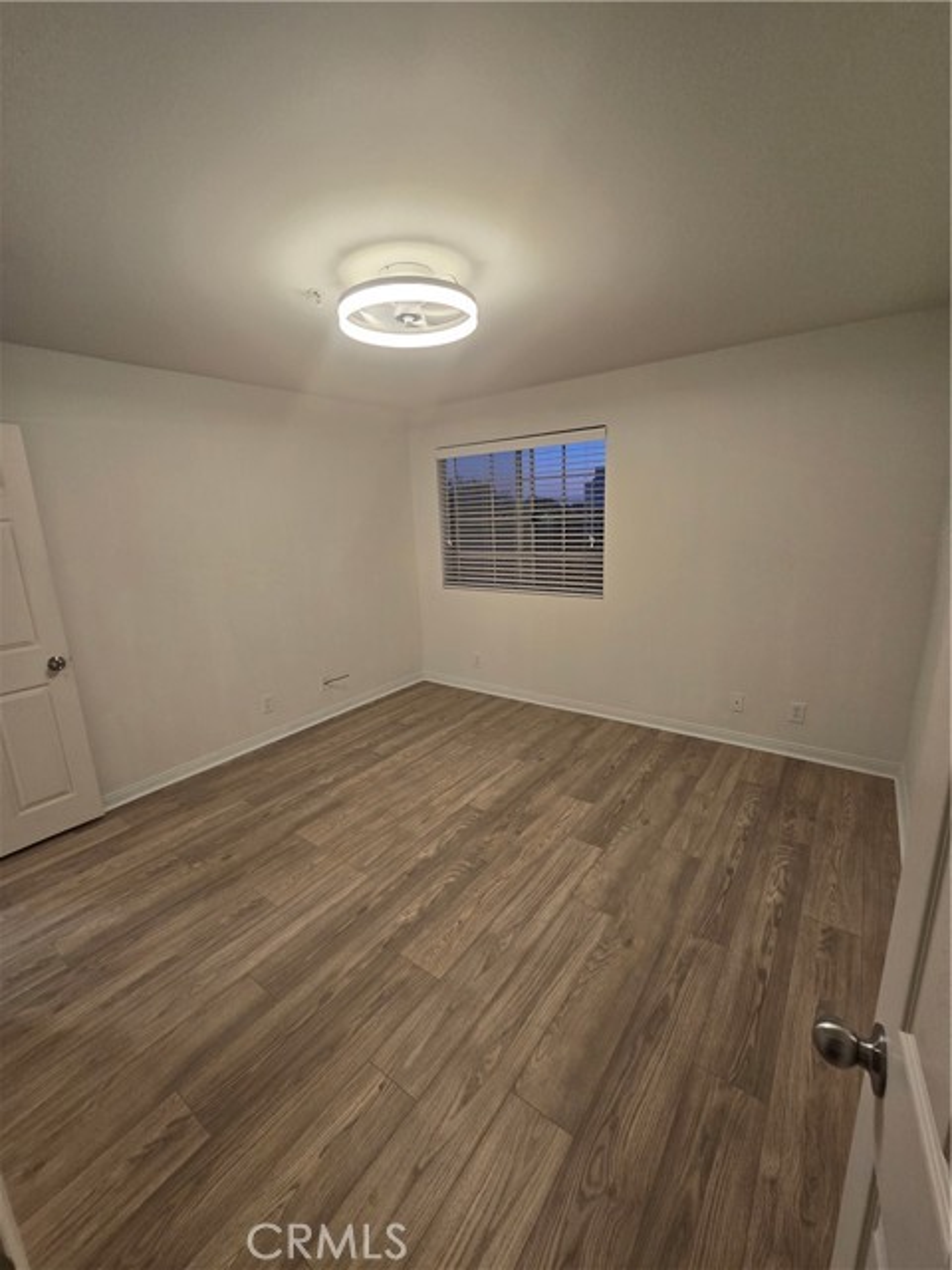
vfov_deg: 106.2
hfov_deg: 89.9
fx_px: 477
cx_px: 476
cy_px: 635
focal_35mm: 13
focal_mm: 2.2
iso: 125
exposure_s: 1/60
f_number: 2.2
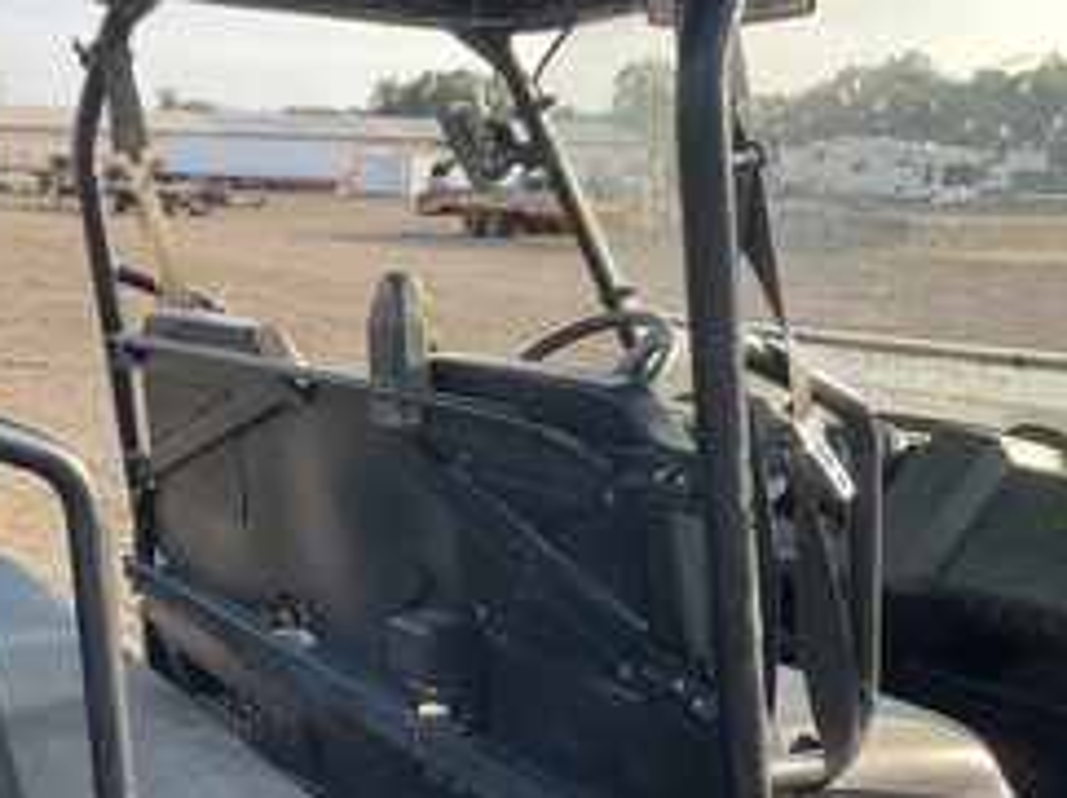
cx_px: 260
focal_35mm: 48
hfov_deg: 38.6
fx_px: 1478
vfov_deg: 30.1
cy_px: 485
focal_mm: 3
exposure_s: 1/247
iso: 25
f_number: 1.8
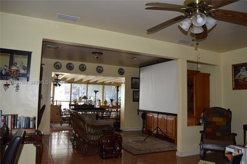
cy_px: 82
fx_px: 185
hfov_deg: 67.4
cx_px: 124
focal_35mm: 27
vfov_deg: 47.8
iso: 400
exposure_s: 1/60
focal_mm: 18
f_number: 4
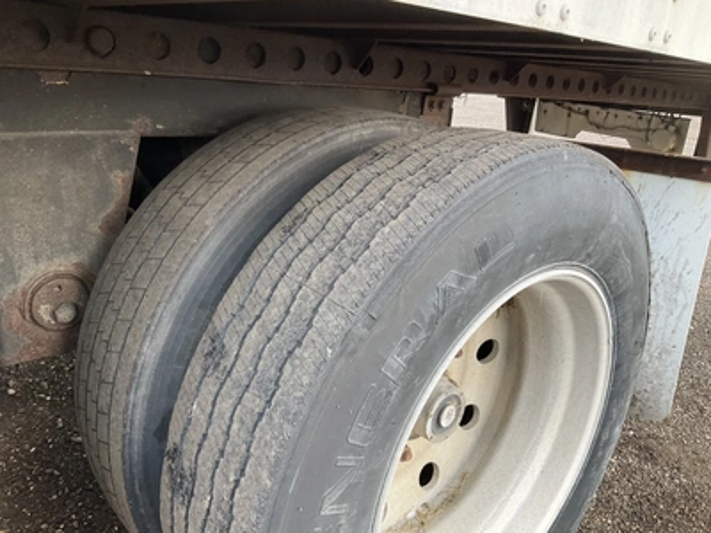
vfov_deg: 48.2
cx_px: 356
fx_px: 596
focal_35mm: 29
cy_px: 266
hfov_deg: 61.7
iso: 25
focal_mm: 3
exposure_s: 1/141
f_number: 1.8
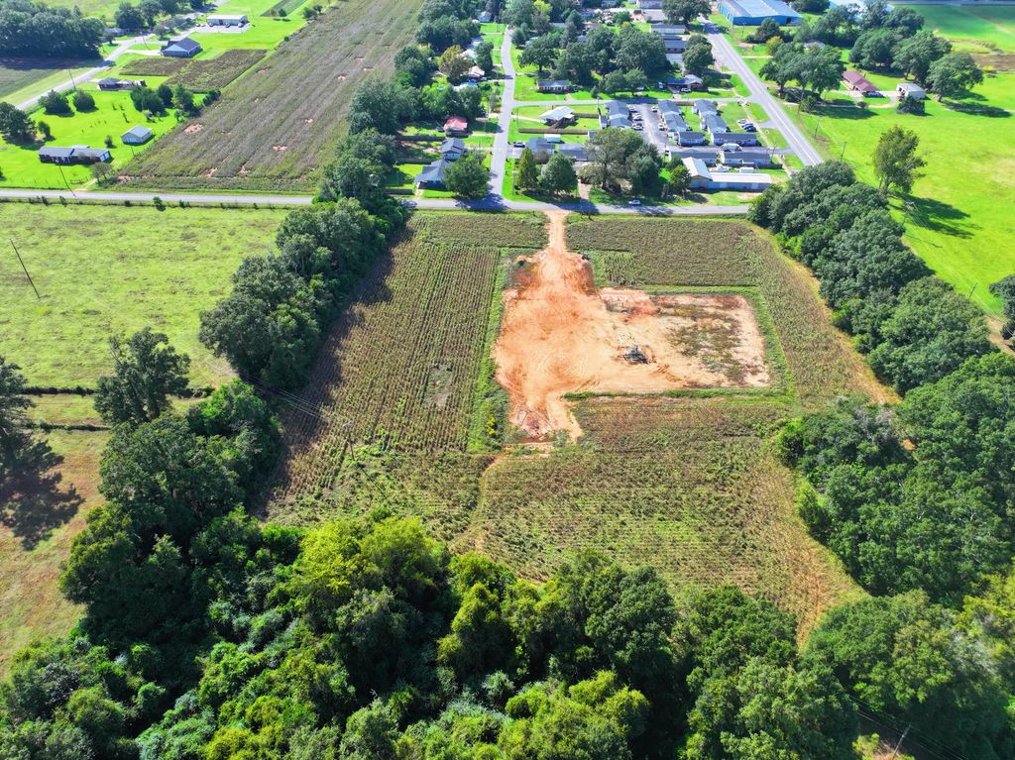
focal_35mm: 24
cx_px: 508
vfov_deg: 56.8
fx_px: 703
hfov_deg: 71.6
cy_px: 380
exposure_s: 1/800
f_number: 2.8
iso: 100
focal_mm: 12.29
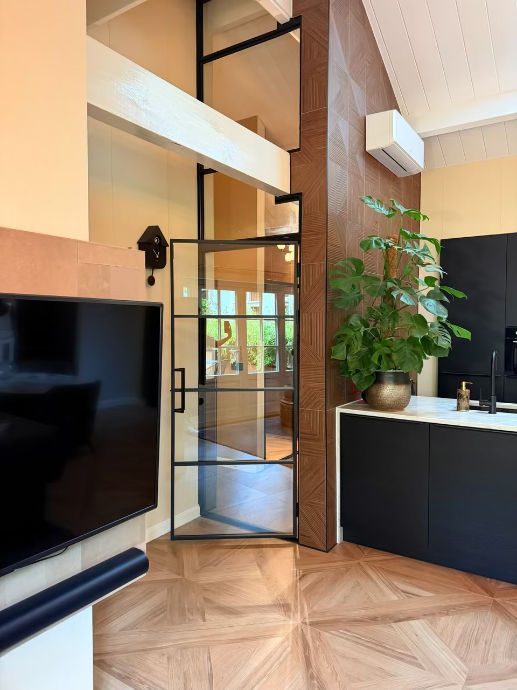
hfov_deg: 56.8
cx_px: 258
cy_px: 345
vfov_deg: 71.6
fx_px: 478
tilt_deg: -1.9
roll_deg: -0.1
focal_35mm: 24
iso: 400
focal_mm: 6.76
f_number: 1.78
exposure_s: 1/50
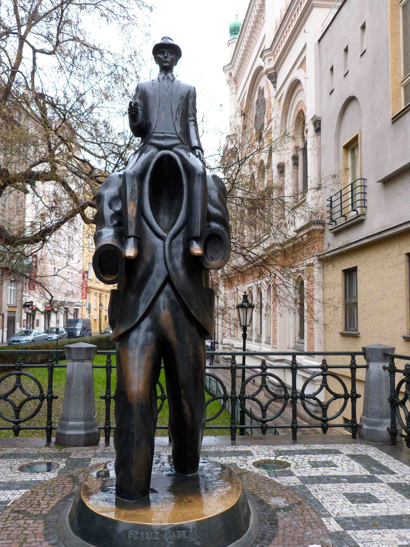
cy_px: 289
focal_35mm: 32
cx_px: 203
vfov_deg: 56.8
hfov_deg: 44.2
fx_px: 505
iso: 160
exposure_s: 1/60
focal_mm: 5.3
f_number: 2.9
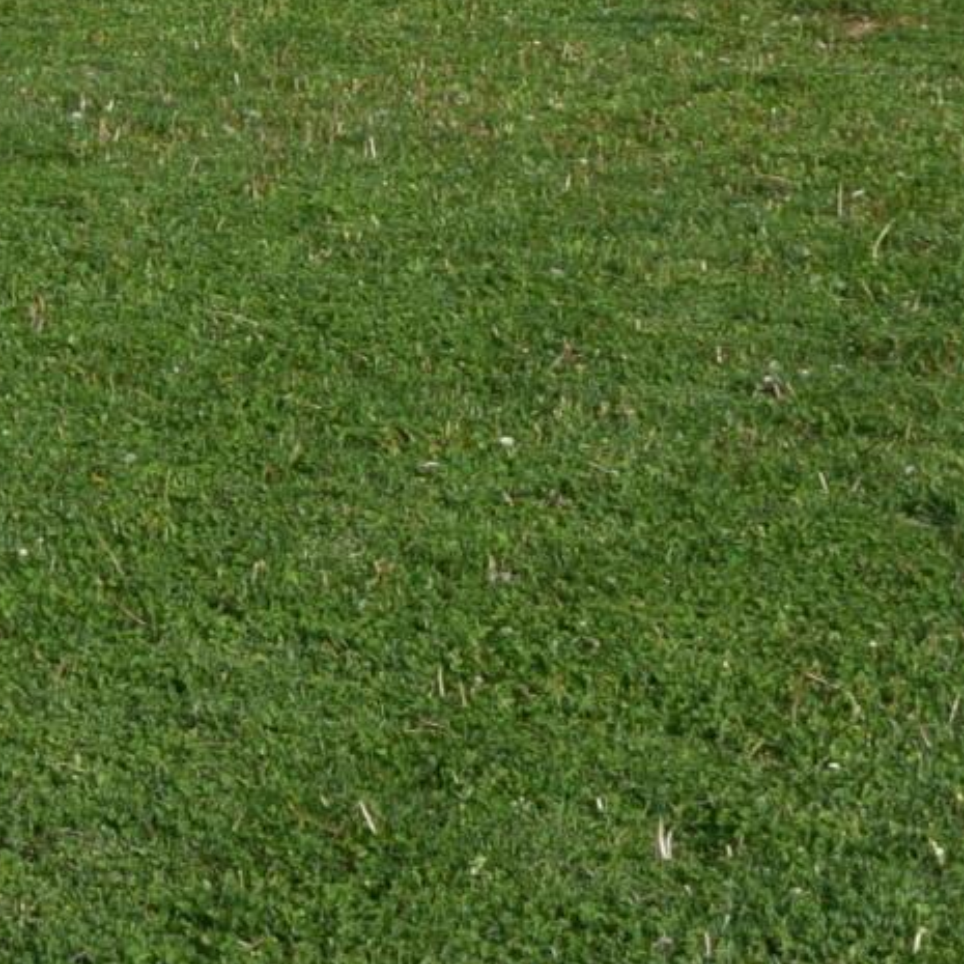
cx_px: -1866
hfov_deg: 7.5
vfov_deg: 8.4
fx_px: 6482
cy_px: -239
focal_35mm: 206
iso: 200
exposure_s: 1/400
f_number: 10
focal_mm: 25
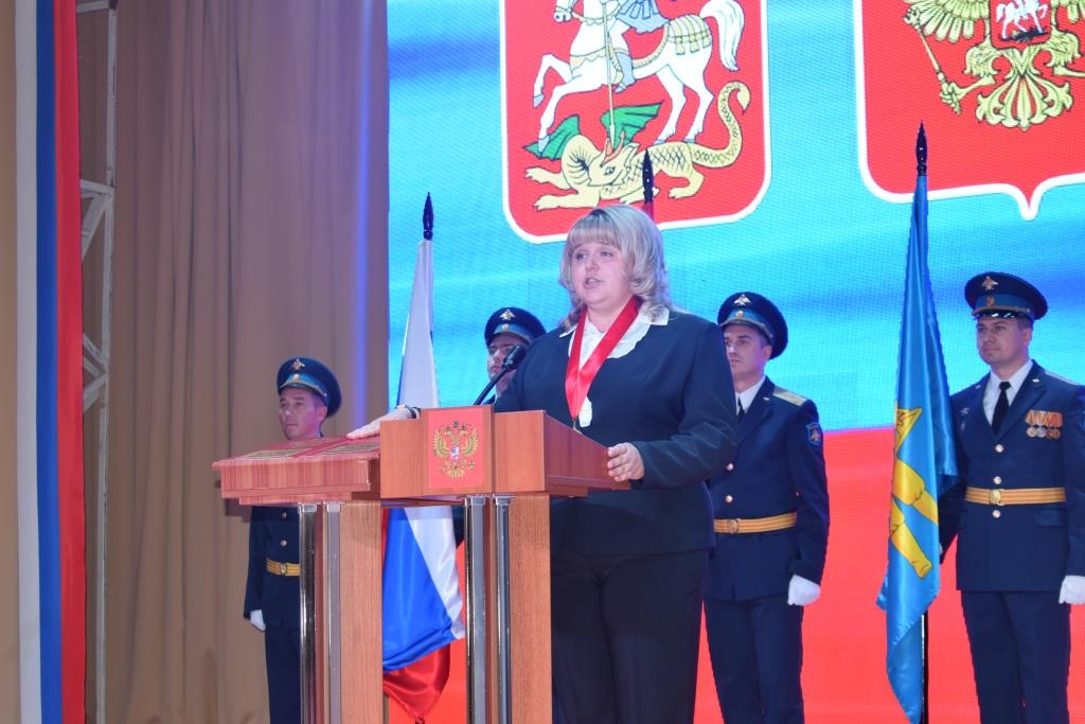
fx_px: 2487
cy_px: 362
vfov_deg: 16.6
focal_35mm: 82
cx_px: 542
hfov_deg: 24.6
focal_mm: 55
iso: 800
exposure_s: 1/80
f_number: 5.6
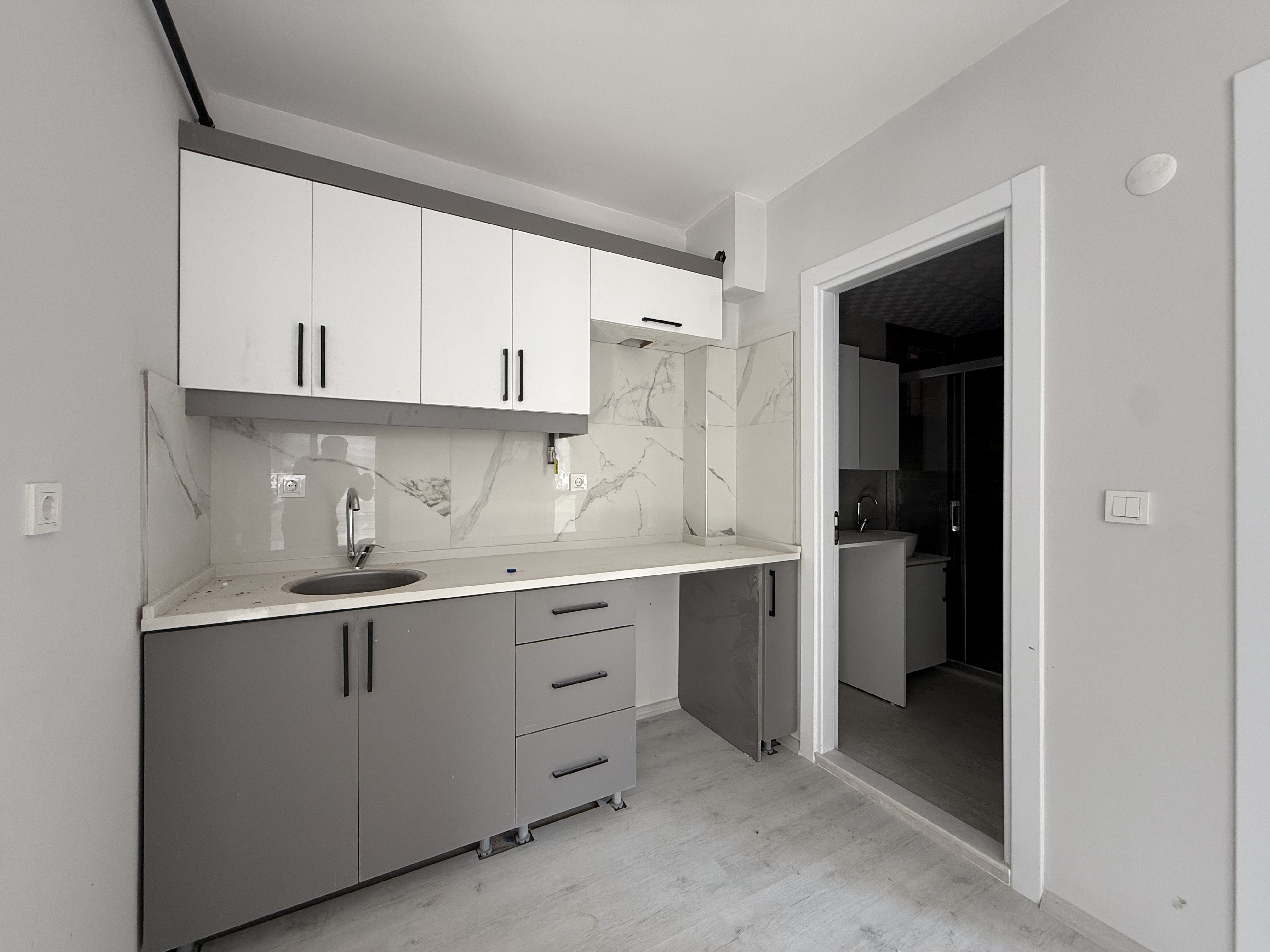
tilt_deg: +0.5
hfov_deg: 102.1
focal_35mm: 14
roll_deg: -0.3
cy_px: 476
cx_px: 635
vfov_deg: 85.7
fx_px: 514
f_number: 2.2
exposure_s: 1/99
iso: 125
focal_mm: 2.22
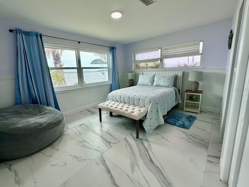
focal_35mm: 15
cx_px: 117
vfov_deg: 81.7
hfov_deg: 98.0
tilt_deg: -9.9
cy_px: 90
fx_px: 108
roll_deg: +2.9
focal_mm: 2.22
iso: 50
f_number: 2.2
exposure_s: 1/120
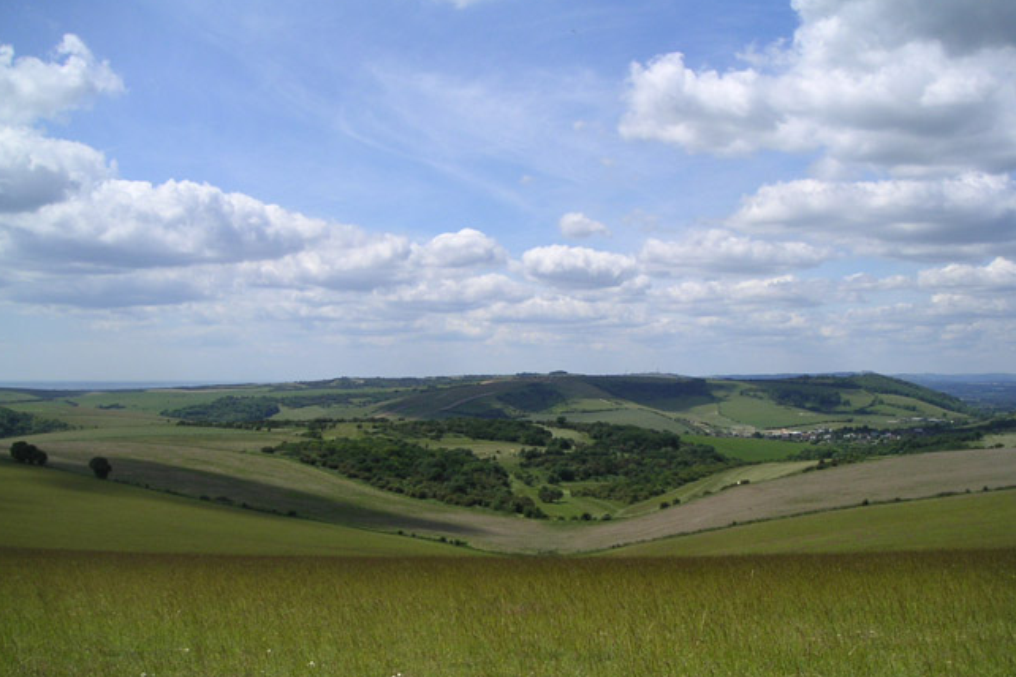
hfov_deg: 48.5
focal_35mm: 40
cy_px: 364
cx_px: 506
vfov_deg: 33.4
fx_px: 1129
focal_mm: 6
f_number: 6.7
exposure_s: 1/350
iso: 50
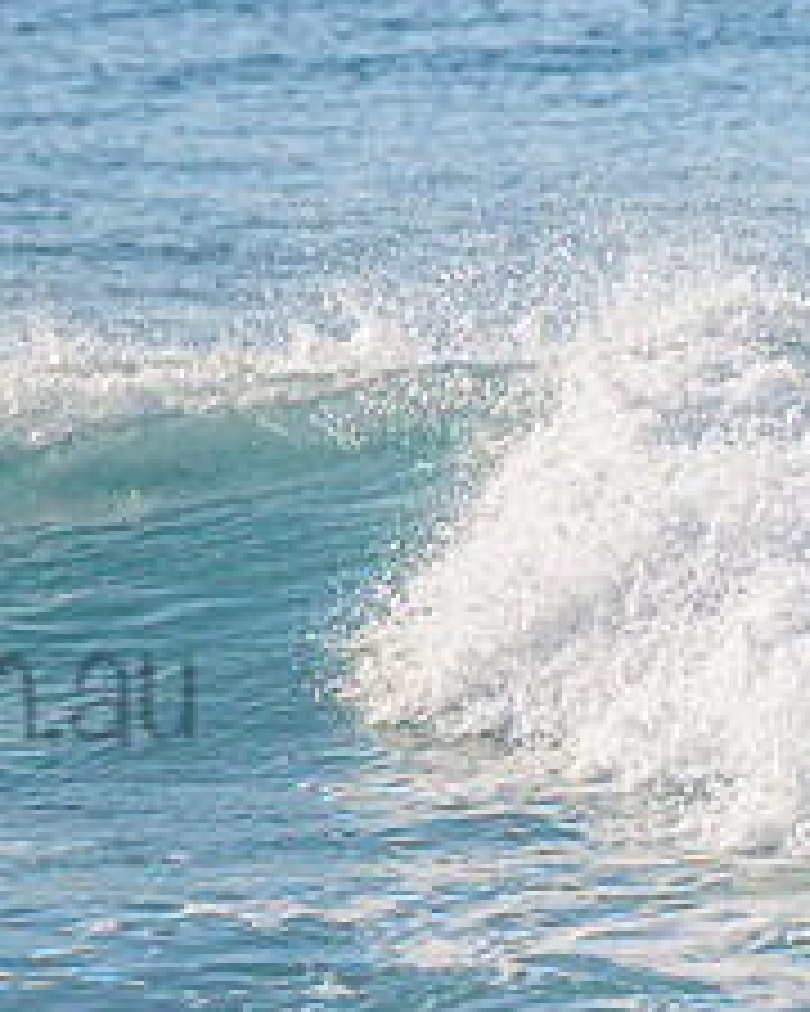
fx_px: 43960
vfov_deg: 1.3
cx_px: -558
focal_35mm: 1467
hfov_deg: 1.1
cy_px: 578
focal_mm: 500
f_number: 5.6
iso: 160
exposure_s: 1/2000
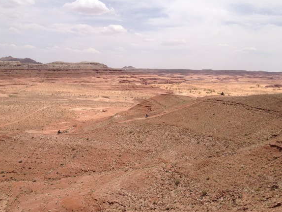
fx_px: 318
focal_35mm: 39
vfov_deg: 36.8
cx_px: 127
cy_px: 109
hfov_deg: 47.8
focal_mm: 4.28
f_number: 2.4
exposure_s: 1/3067
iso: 50
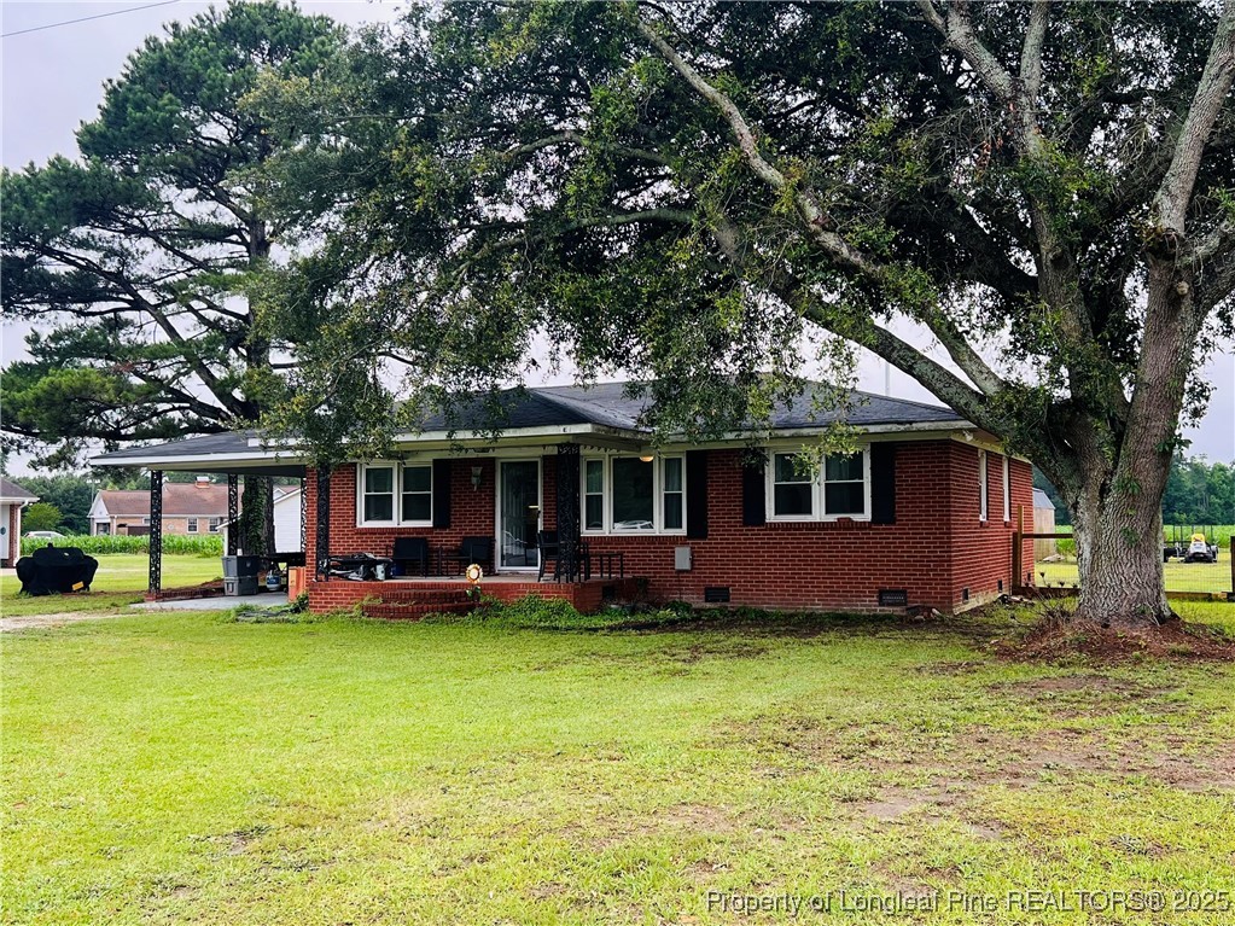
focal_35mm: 26
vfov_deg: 53.1
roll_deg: +0.5
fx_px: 927
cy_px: 463
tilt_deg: +1.9
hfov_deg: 67.3
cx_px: 618
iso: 50
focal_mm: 5.7
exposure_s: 1/523
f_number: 1.5
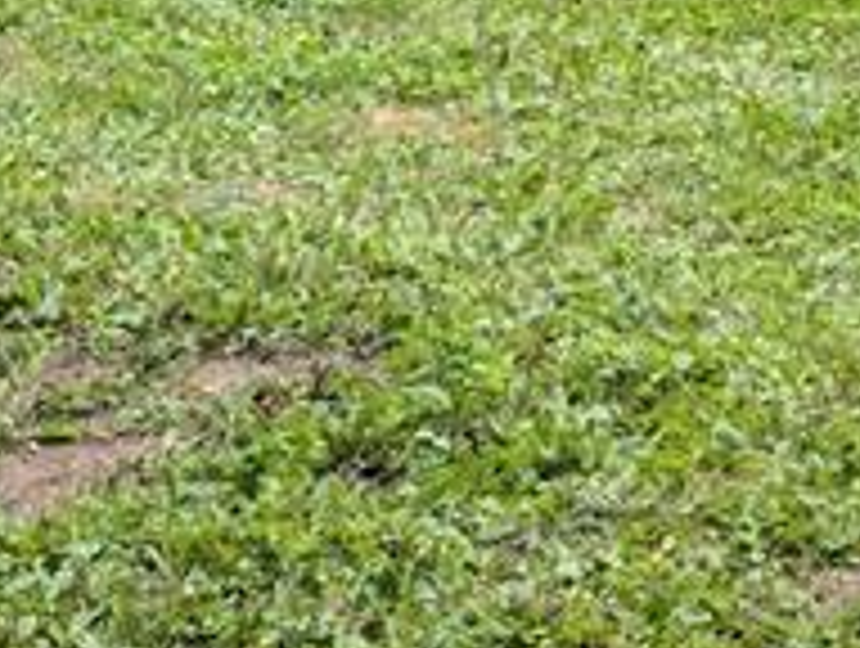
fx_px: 3186
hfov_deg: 14.8
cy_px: -684
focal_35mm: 128
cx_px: 1040
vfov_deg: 10.6
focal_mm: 6.9
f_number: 1.68
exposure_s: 1/1406
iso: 21
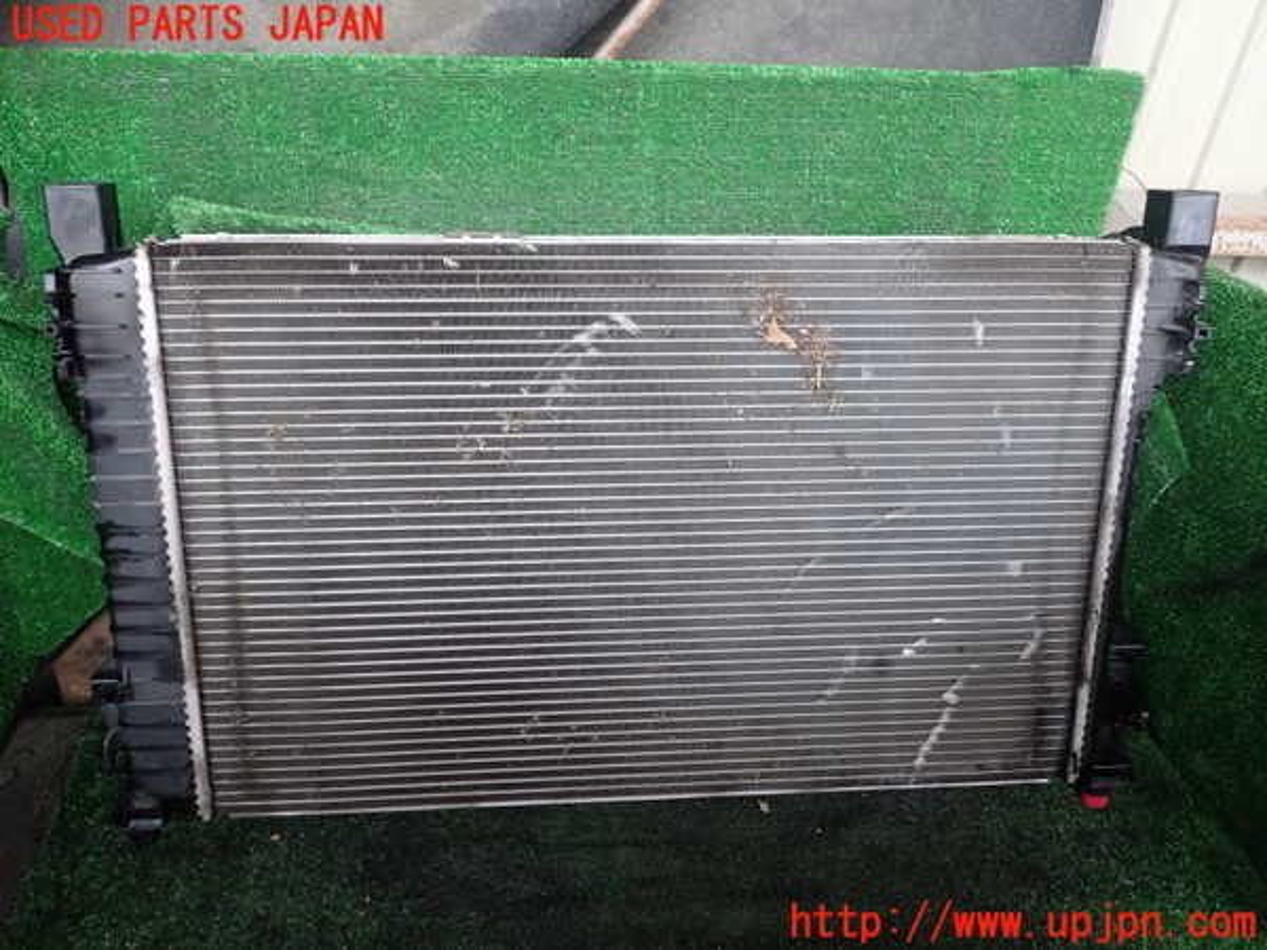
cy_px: 475
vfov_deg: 46.8
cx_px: 634
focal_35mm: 30
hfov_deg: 60.0
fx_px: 1098
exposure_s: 1/40
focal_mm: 5.4
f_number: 2.3
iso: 200
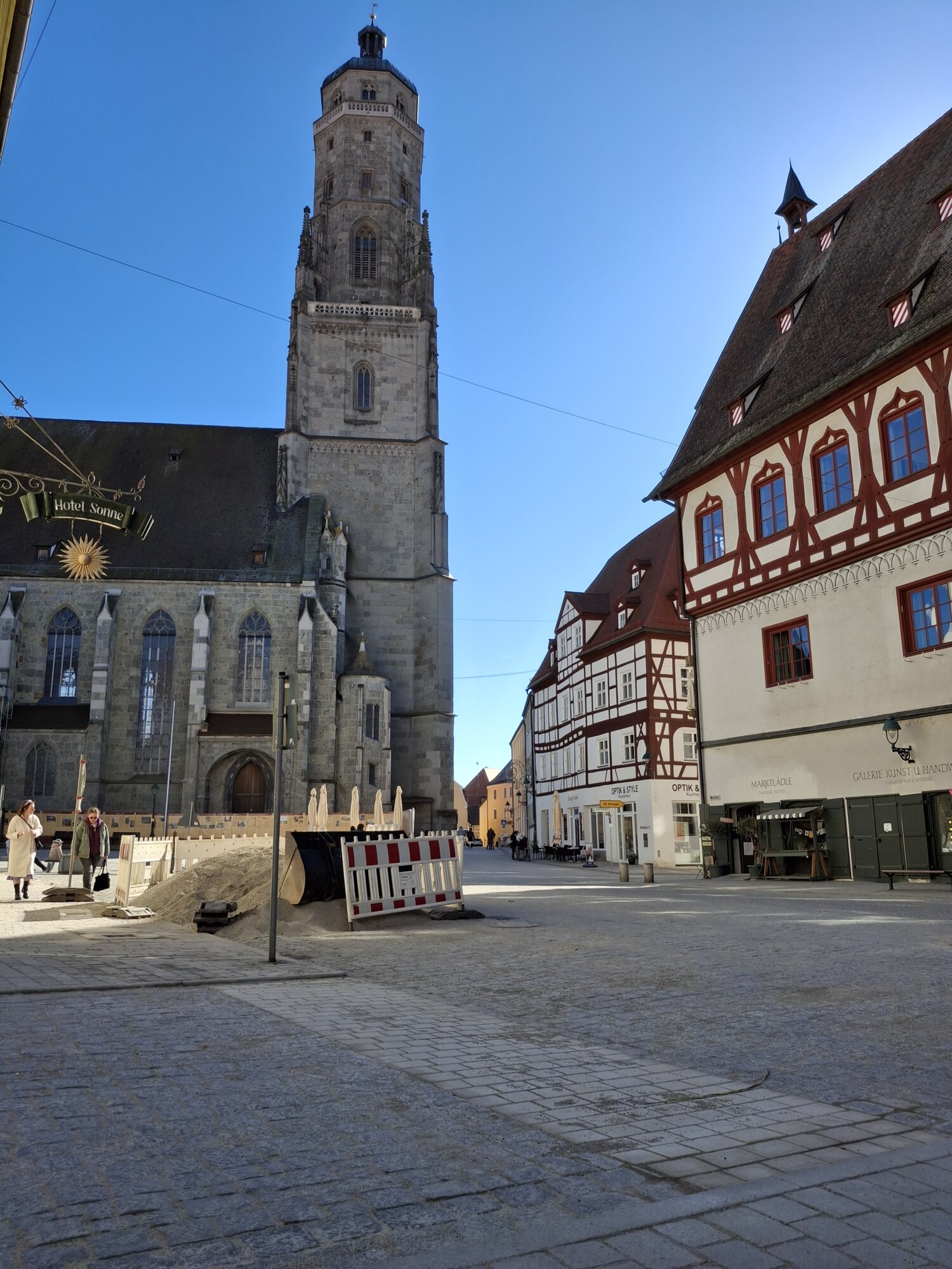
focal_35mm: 25
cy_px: 634
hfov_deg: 54.9
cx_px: 476
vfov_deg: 69.4
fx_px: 917
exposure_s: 1/1678
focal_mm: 4.69
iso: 32
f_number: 1.8
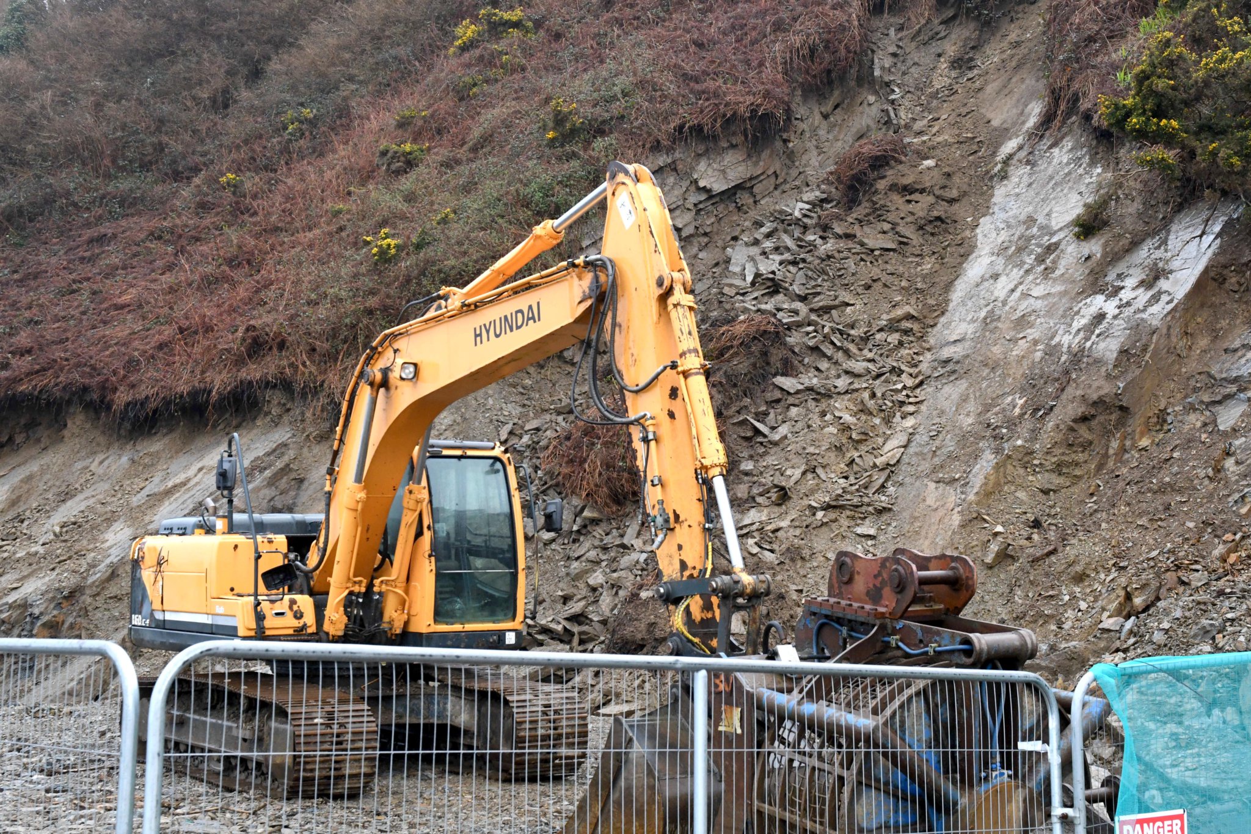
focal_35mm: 52
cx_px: 626
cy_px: 417
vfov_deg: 25.7
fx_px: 1824
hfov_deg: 37.9
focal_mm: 35
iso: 2000
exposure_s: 1/250
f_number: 8
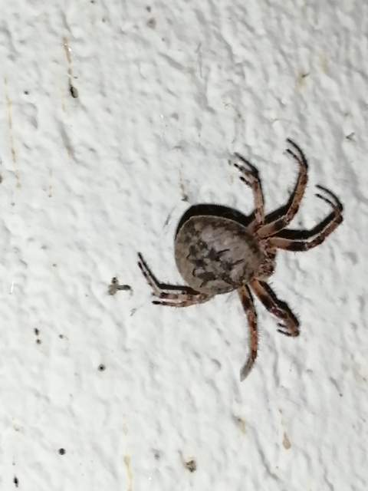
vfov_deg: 18.9
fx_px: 1474
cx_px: 184
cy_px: 246
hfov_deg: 14.2
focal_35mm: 104
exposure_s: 1/45
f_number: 1.8
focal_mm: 3.46
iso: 200
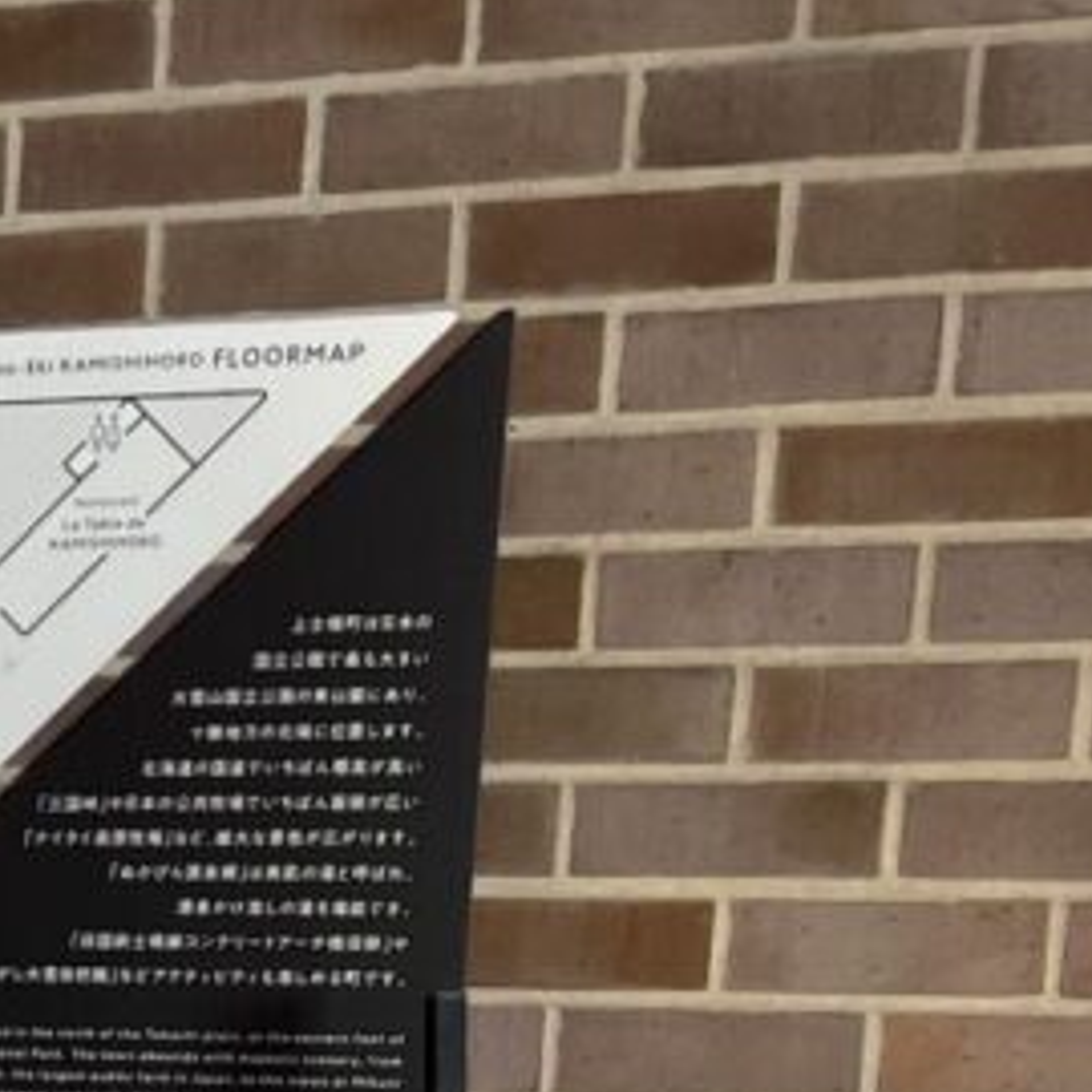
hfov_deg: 17.5
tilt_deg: -9.0
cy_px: 1509
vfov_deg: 18.3
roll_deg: +0.2
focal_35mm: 87
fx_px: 3105
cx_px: -655
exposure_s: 1/120
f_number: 1.5
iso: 100
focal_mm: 5.7
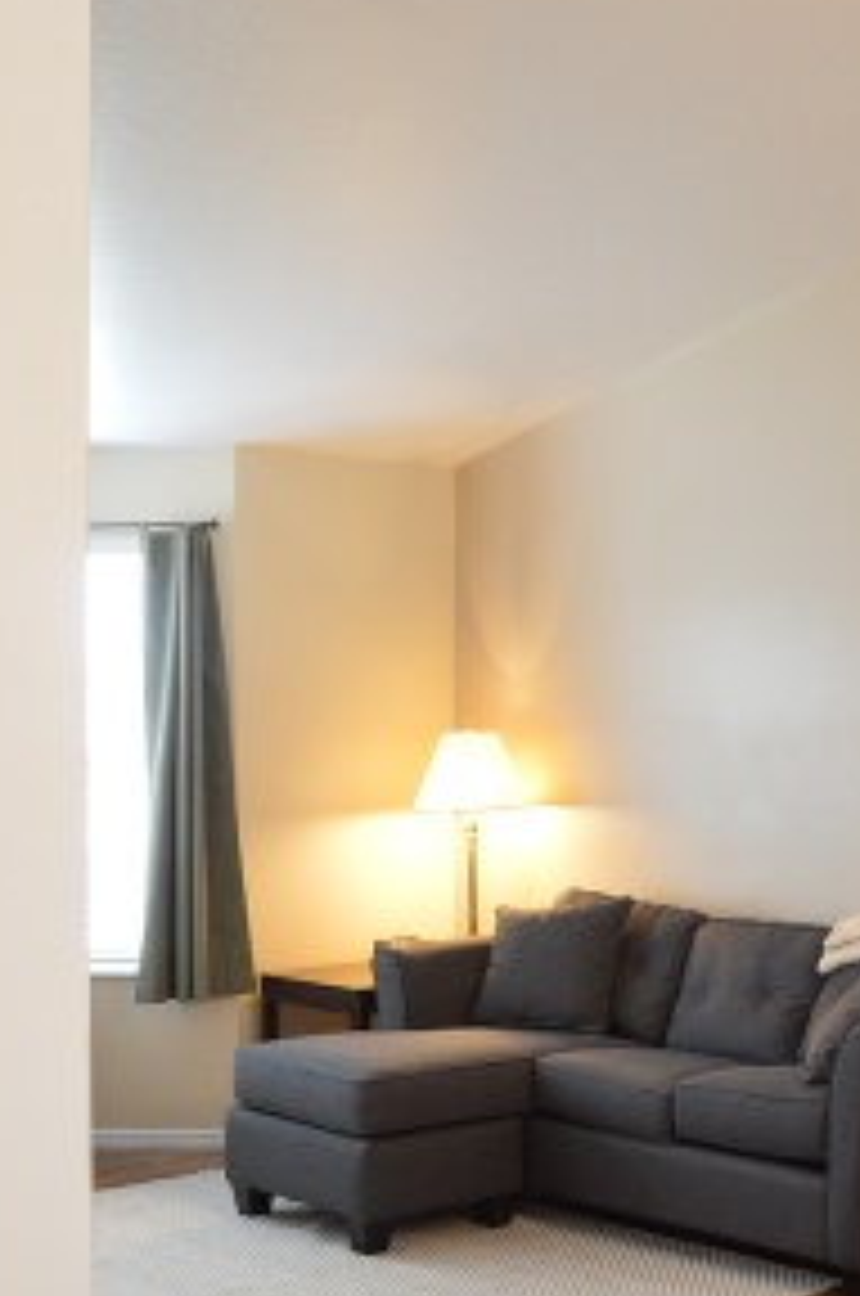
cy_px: 616
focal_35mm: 50
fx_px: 1798
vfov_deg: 39.6
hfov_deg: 26.7
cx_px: 592
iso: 1800
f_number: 3.8
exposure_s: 1/60
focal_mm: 20
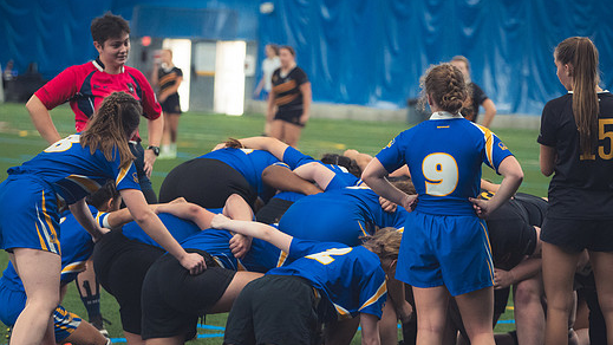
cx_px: 313
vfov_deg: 7.3
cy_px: 197
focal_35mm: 166
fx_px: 2698
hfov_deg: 13.0
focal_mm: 95
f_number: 2.8
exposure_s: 1/320
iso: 3200
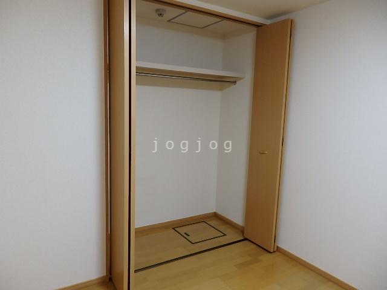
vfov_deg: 54.9
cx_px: 194
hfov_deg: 69.4
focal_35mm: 25
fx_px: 279
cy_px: 145
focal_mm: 4.5
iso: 250
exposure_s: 1/30
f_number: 3
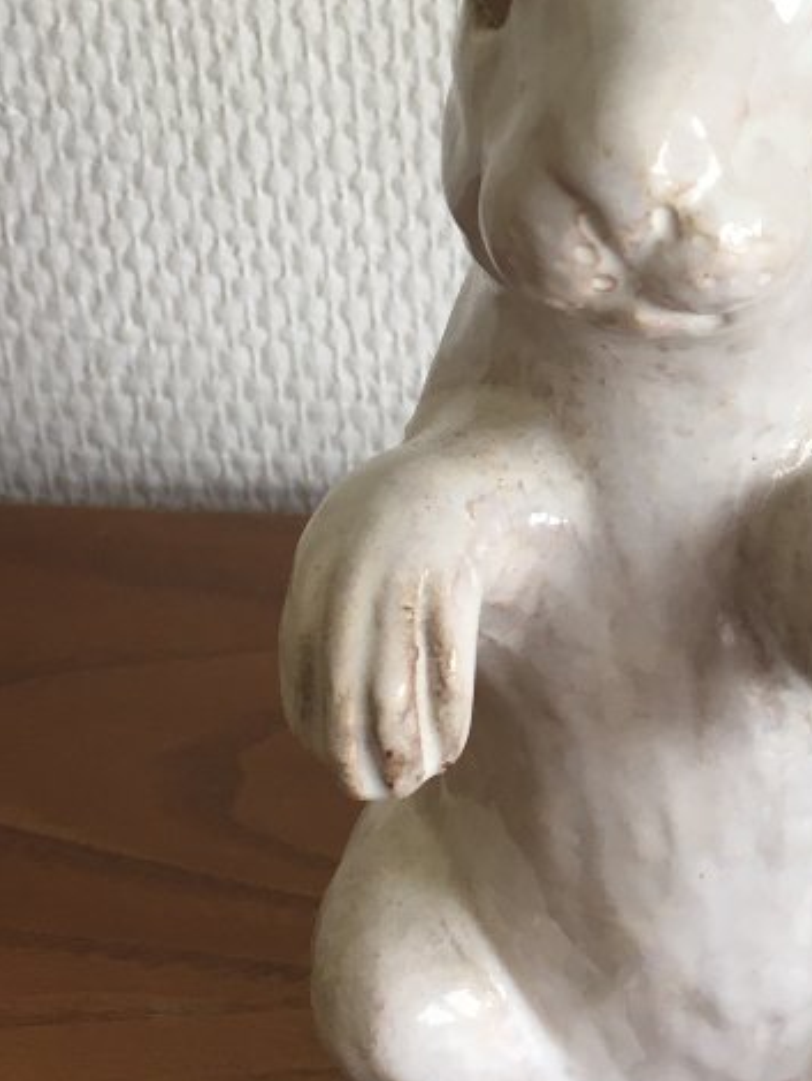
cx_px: 738
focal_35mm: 74
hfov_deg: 19.5
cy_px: 310
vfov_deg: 26.1
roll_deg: -0.2
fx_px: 2312
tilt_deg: -27.7
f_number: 2.2
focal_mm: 4.15
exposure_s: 1/33
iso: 25
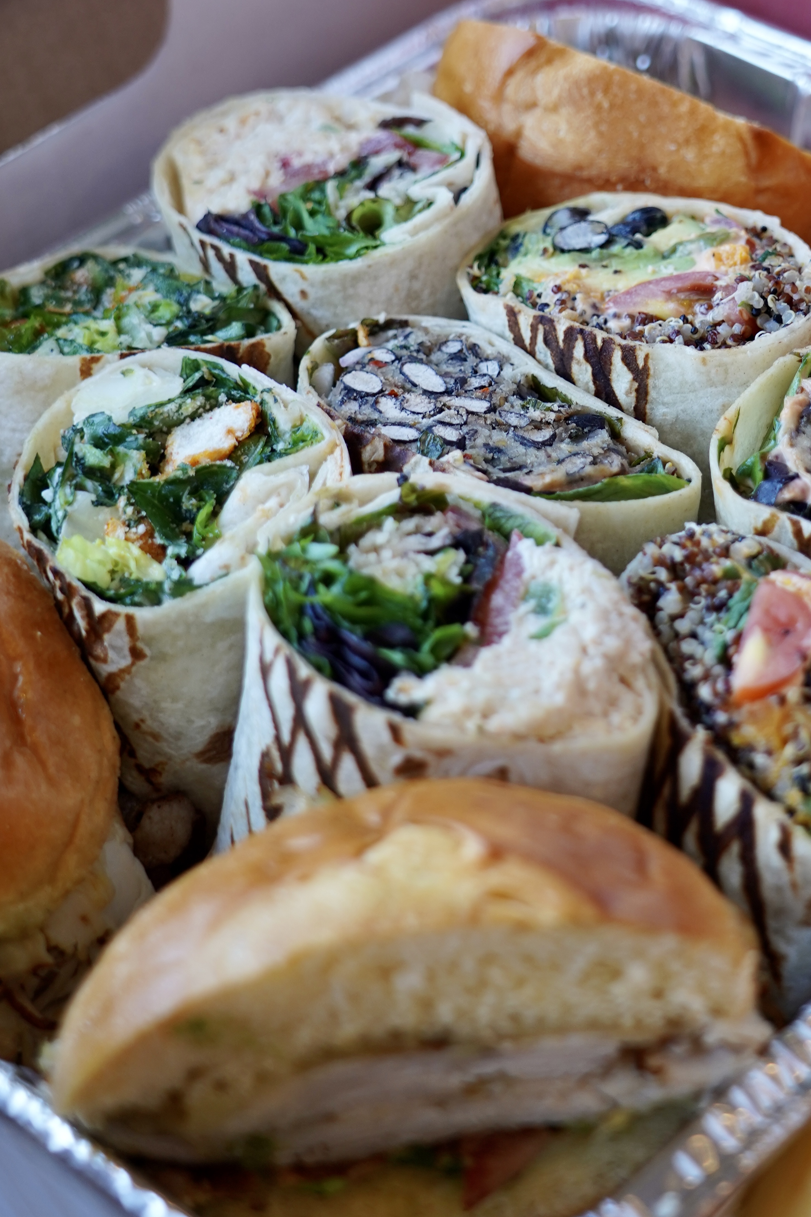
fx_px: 3210
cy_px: 378
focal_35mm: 95
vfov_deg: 21.4
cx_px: 598
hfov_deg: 14.3
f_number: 4
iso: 320
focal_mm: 56
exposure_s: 1/60
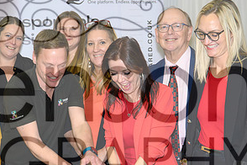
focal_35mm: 77
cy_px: 134
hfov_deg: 26.3
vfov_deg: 17.6
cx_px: 96
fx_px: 528
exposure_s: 1/100
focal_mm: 29.5
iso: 2500
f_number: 4.5
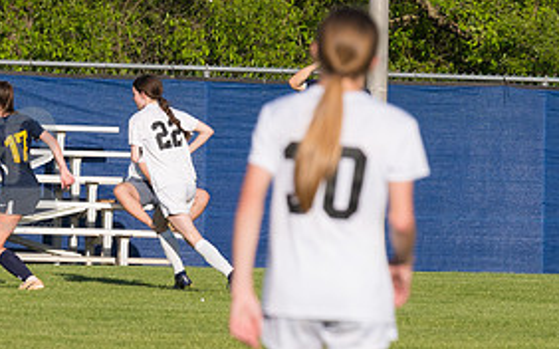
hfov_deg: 3.3
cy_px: 163
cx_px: -4
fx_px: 9563
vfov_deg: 2.1
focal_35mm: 628
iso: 250
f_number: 5.6
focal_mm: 200
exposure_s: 1/1600
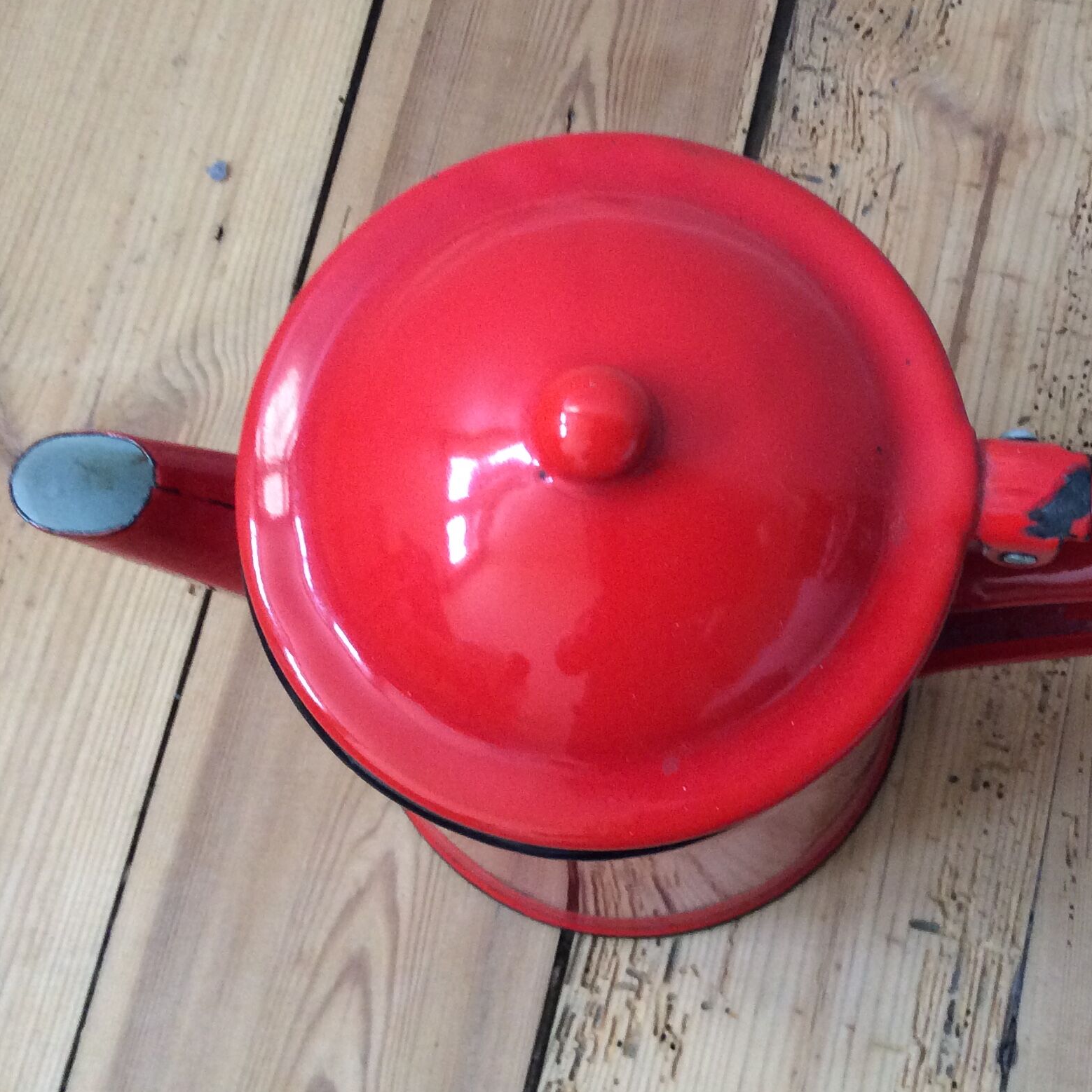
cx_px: 649
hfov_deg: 35.9
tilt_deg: -77.3
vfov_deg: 36.0
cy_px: 460
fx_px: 1677
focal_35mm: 47
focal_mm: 3.3
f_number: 2.4
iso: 160
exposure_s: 1/25
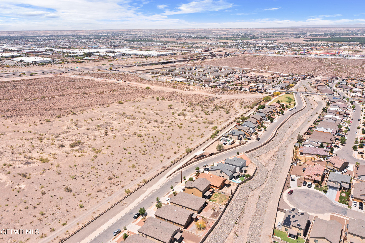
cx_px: 182
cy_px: 122
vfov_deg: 46.4
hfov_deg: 65.5
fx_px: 284
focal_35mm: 28
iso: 100
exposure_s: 1/800
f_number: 6.3
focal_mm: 10.26
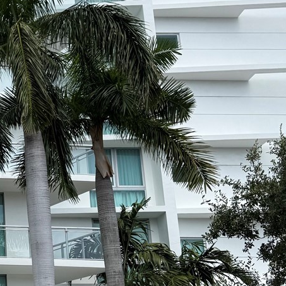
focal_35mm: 75
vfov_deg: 22.8
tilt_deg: +17.3
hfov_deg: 20.3
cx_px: -125
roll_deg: +0.0
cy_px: 215
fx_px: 701
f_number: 1.78
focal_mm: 6.76
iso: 80
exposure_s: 1/3759
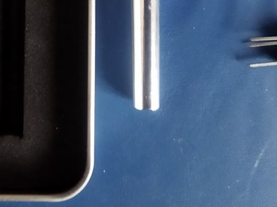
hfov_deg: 30.0
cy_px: -29
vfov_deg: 21.6
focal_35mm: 64
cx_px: 89
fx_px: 512
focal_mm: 4.71
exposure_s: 1/17
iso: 1019
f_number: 1.79
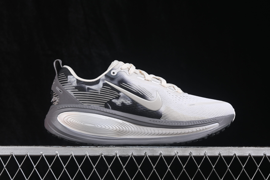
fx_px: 562
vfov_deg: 18.2
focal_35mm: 75
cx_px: 135
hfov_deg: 27.0
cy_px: 90
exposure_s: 1/80
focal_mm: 50
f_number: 8
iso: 160
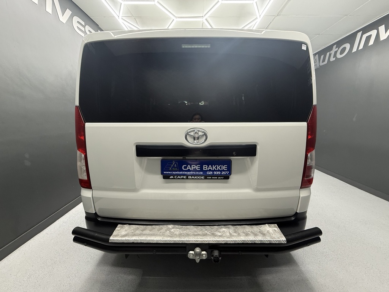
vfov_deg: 85.7
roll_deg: +0.3
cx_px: 194
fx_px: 157
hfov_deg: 102.1
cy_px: 146
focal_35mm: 14
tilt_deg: -9.0
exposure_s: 1/50
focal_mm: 2.22
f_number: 2.2
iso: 200
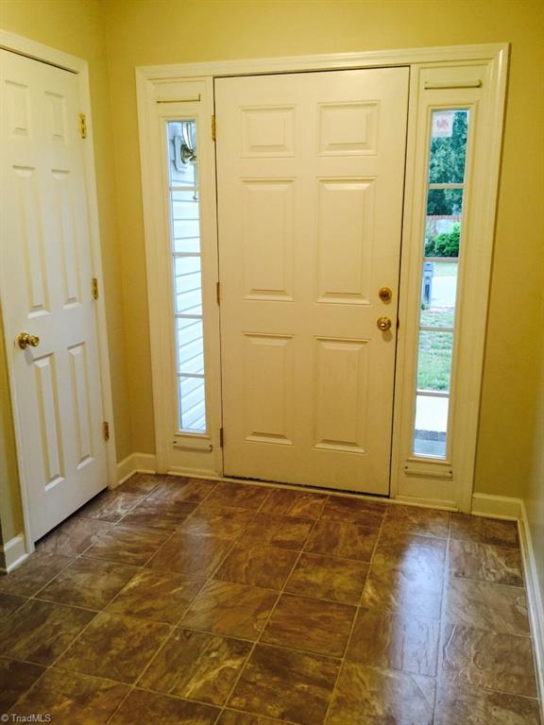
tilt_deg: -10.1
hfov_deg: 48.2
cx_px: 272
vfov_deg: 61.7
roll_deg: +0.8
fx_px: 608
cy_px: 362
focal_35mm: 29
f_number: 2.2
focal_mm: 4.15
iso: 64
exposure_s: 1/15
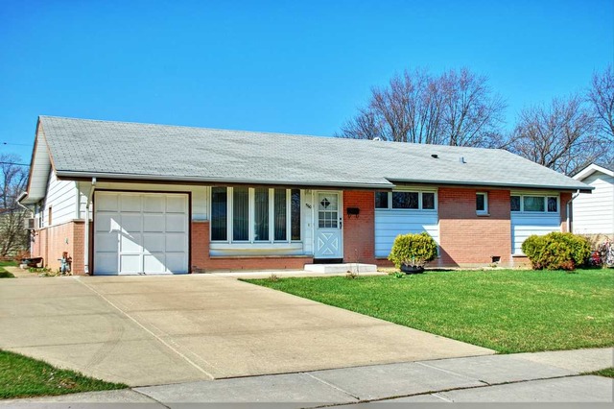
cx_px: 307
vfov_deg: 34.2
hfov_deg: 49.6
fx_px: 665
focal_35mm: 39
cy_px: 204
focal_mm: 26
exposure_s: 1/320
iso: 200
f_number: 4.5
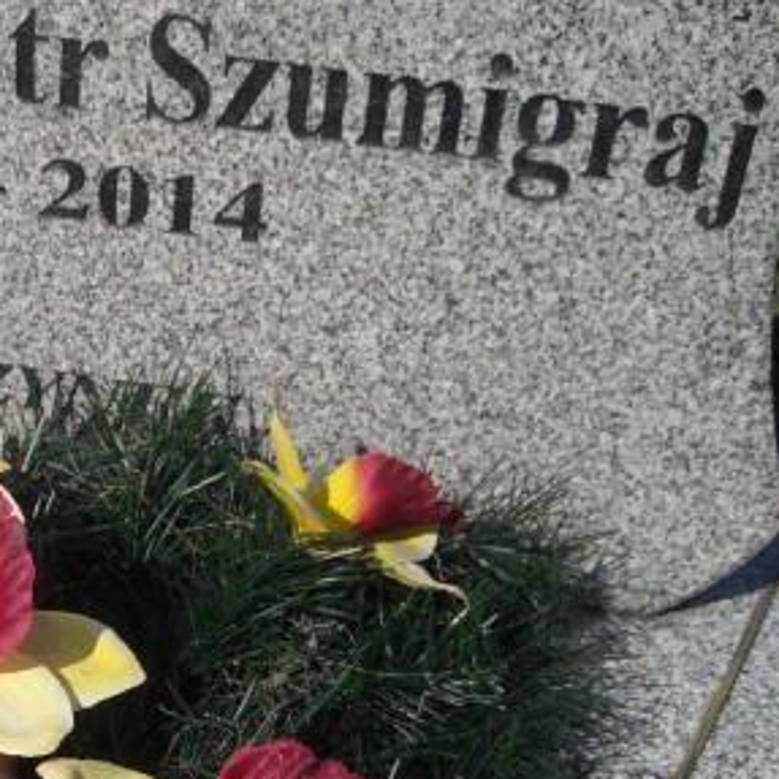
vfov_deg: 24.9
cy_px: 494
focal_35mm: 69
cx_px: 81
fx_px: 1757
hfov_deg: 24.3
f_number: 5.6
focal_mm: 5.7
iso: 64
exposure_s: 1/521
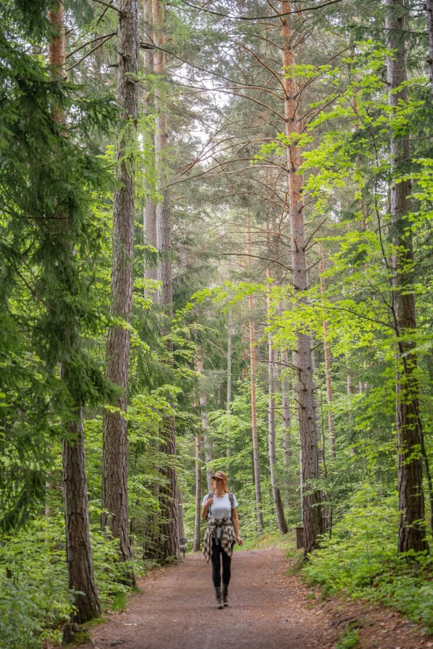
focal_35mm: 70
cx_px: 216
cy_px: 324
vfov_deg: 28.8
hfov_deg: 19.5
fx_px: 1263
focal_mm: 70
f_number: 2.8
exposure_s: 1/80
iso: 400
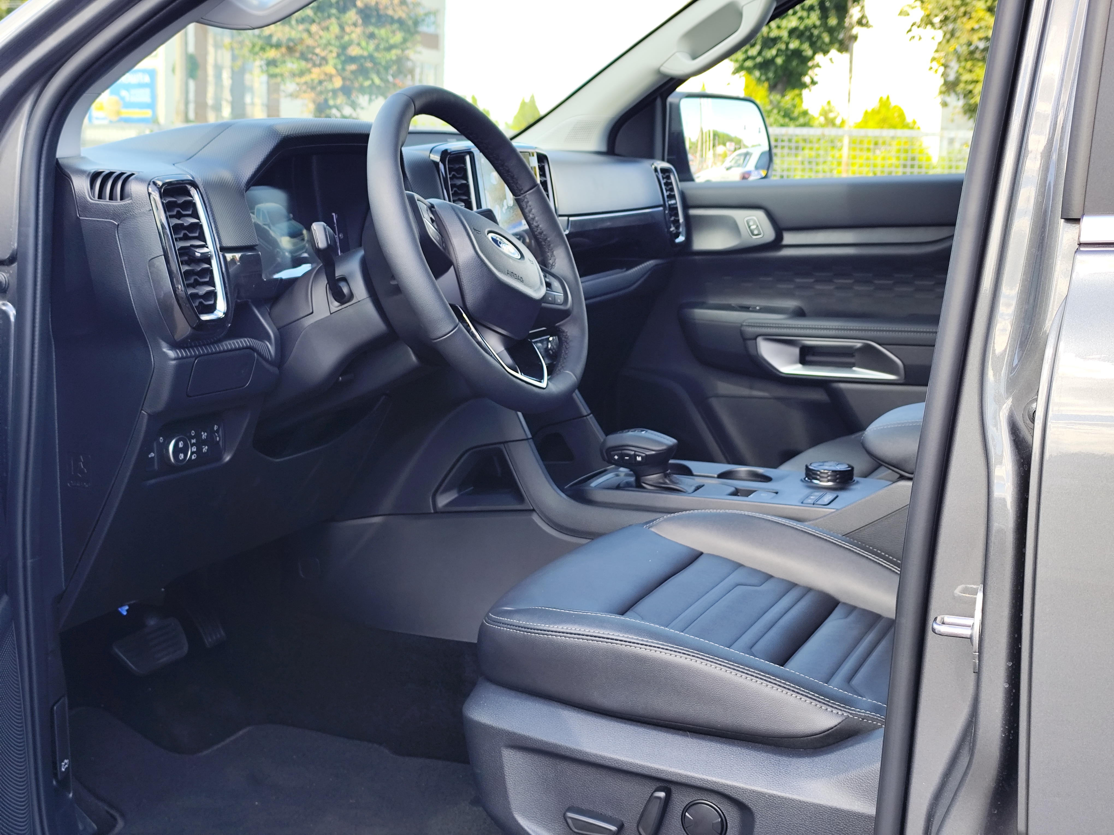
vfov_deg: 31.5
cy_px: 418
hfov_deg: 41.2
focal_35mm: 46
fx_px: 1480
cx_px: 557
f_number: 1.65
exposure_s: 1/122
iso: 50
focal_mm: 6.19
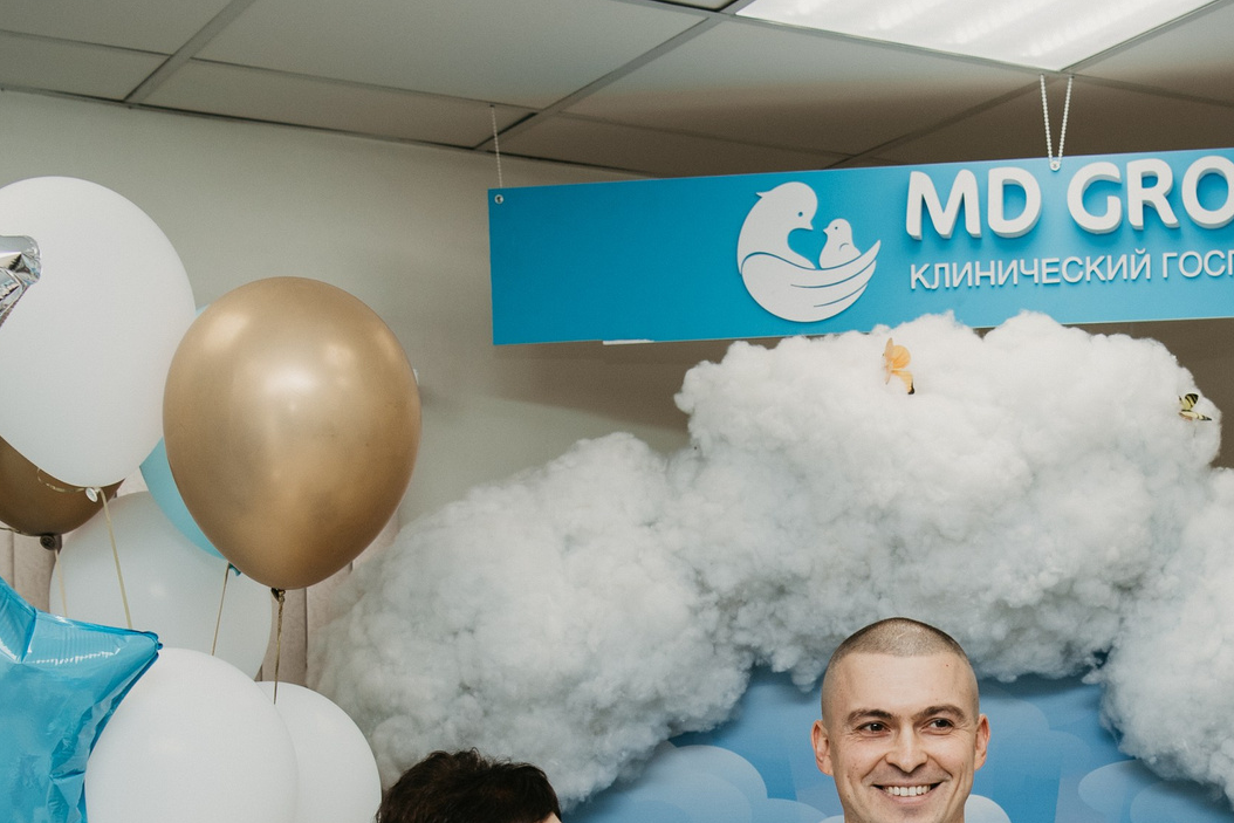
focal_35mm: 68
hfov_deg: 29.2
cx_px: 917
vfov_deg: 18.9
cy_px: 984
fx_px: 2331
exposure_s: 1/160
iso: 160
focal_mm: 28
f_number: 4
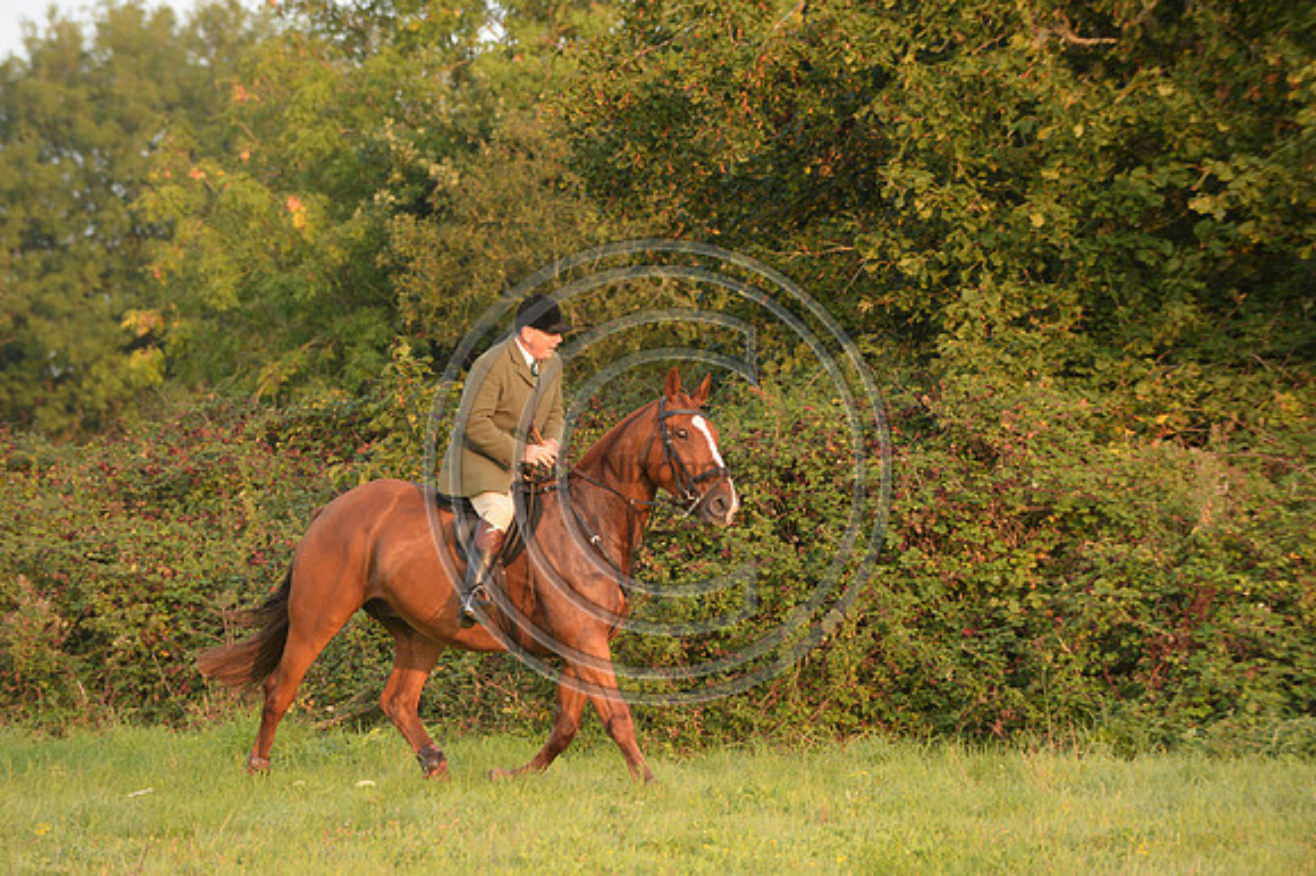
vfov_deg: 6.9
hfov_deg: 10.3
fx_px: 7307
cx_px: 658
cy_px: 438
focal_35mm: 200
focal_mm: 200
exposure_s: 1/1000
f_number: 4
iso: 1600
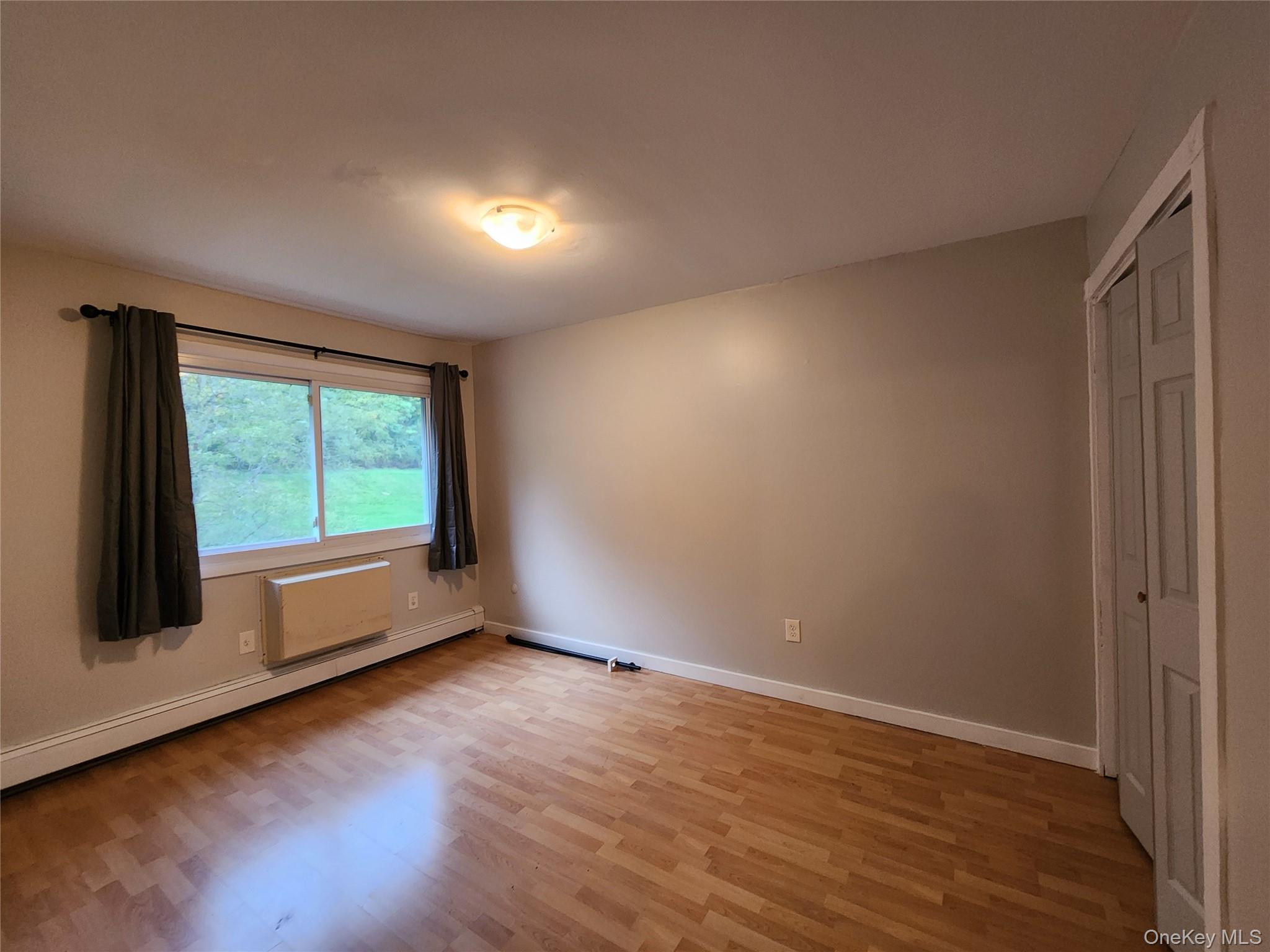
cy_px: 476
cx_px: 635
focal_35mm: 13
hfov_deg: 106.2
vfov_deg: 89.9
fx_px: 477
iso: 400
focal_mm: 2.2
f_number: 2.2
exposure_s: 1/30
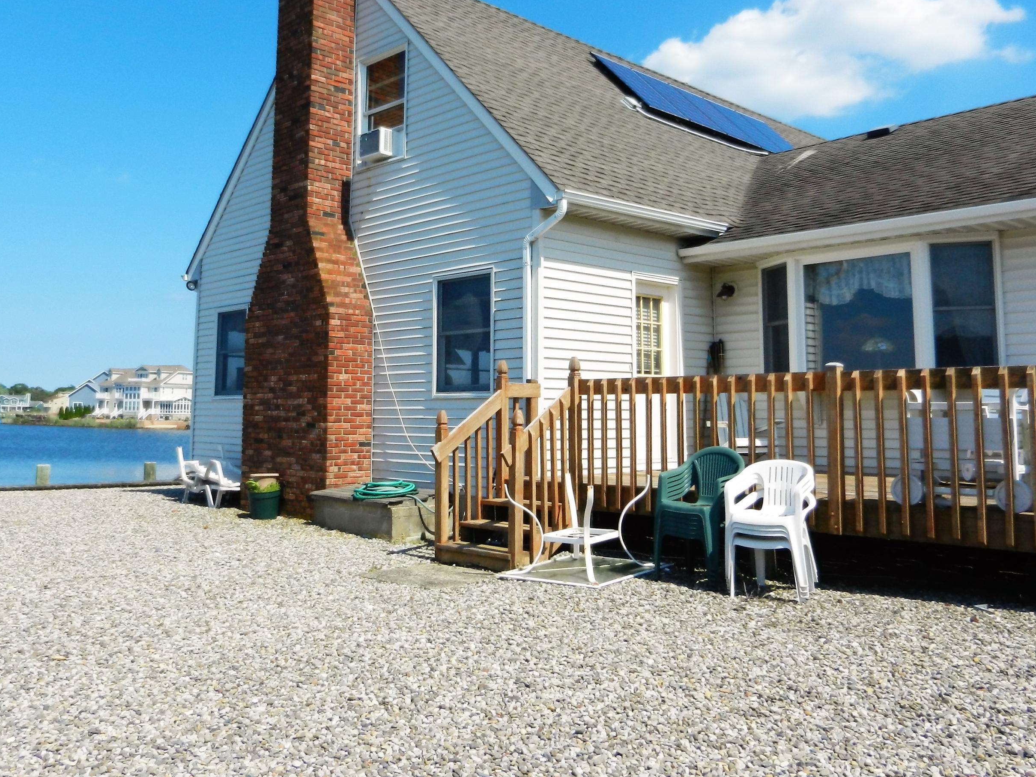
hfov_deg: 58.3
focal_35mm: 31
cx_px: 474
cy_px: 309
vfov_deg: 45.2
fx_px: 928
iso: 160
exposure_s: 1/640
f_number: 7
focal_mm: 4.5
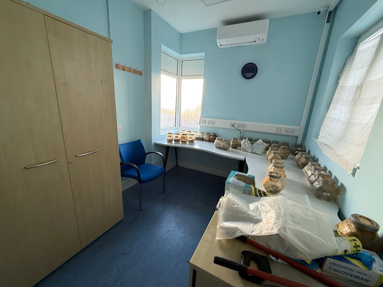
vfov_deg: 85.7
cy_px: 144
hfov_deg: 102.1
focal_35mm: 14
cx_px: 192
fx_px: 155
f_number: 2.2
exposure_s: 1/100
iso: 160
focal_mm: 2.22
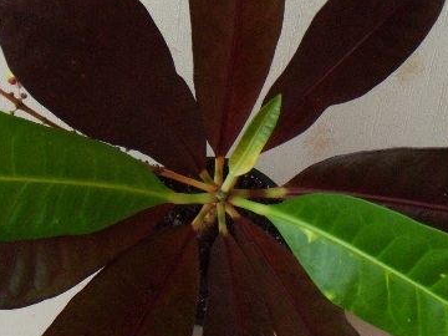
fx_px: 828
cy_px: 185
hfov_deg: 30.2
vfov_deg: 22.9
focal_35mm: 64
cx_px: 254
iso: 400
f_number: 3.6
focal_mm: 6.4
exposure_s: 1/50
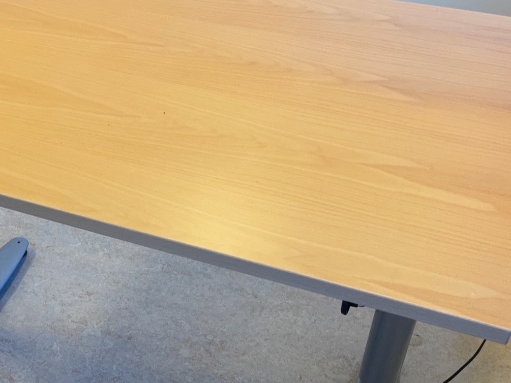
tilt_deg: -42.1
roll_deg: +0.0
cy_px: 280
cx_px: 129
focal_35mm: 53
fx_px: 782
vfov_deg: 27.2
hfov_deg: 35.4
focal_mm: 5.1
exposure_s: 1/50
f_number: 1.6
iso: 80
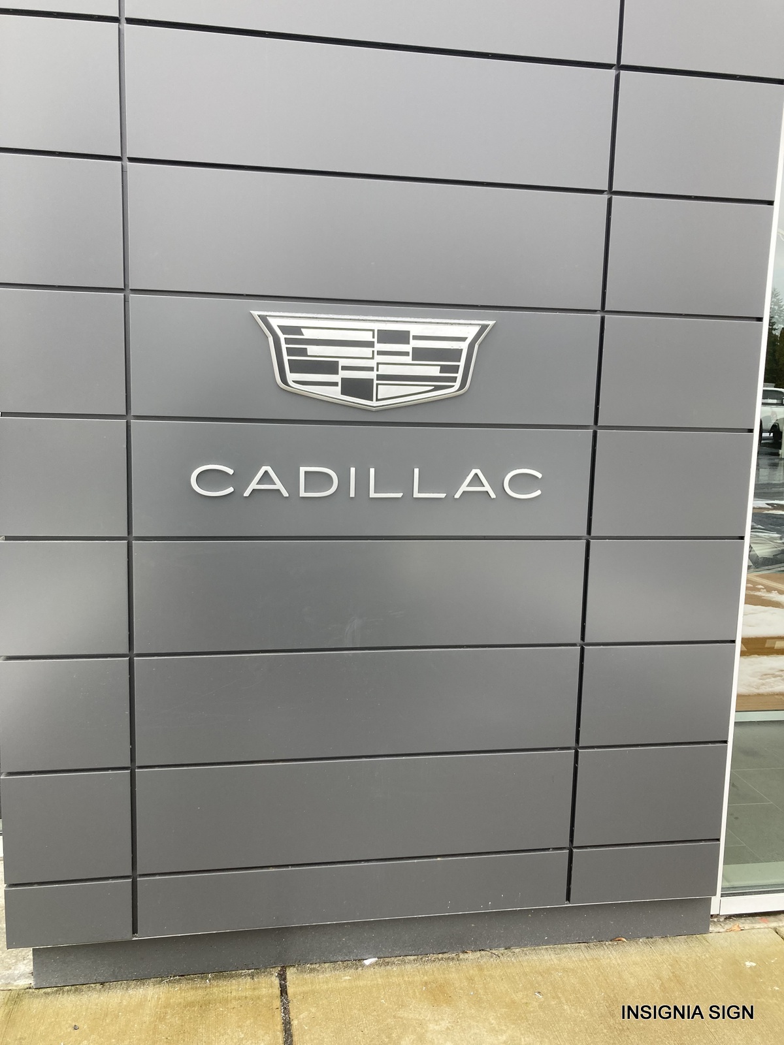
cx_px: 392
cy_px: 522
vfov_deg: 63.4
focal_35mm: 28
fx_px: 846
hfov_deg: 49.7
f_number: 1.8
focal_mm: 3.99
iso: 32
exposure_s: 1/120
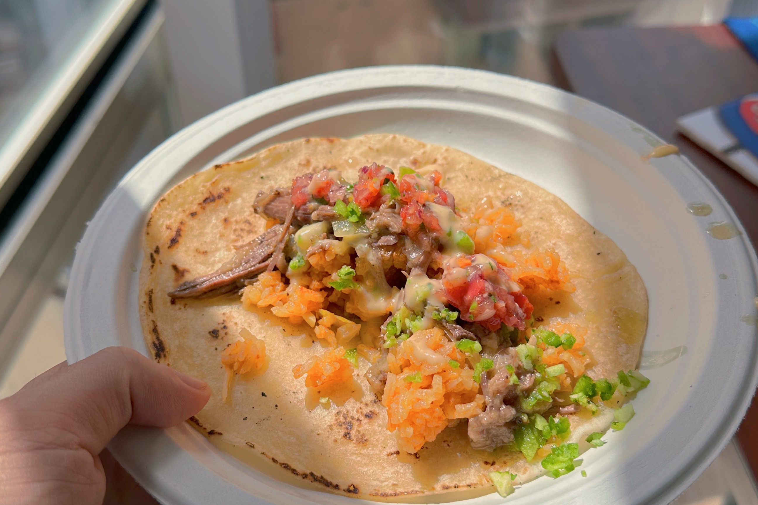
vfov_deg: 34.2
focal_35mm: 39
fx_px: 821
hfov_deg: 49.6
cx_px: 387
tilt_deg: -41.0
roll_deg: -1.6
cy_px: 253
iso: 80
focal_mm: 6.86
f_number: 1.78
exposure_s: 1/3861
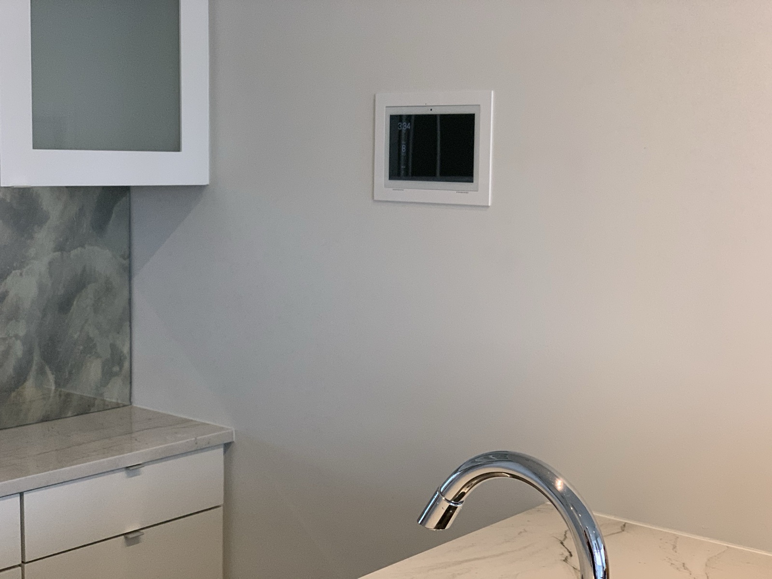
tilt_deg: -5.4
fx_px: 1160
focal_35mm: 52
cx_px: 386
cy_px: 290
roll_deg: -1.0
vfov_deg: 28.0
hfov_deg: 36.8
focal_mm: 6
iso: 250
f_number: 2.4
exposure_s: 1/60
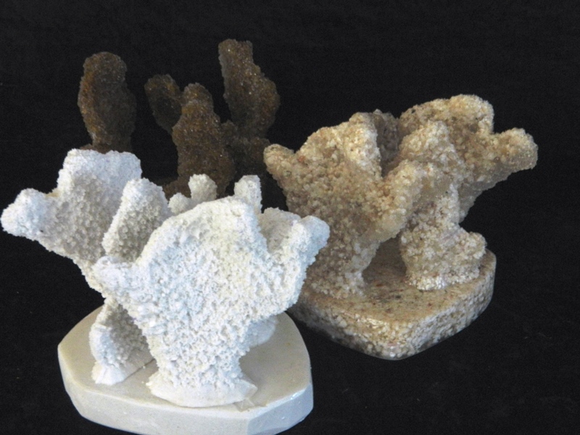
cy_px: 218
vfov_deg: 25.7
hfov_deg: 33.8
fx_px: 955
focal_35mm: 57
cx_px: 290
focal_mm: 10.2
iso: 400
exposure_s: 1/13
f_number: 3.8
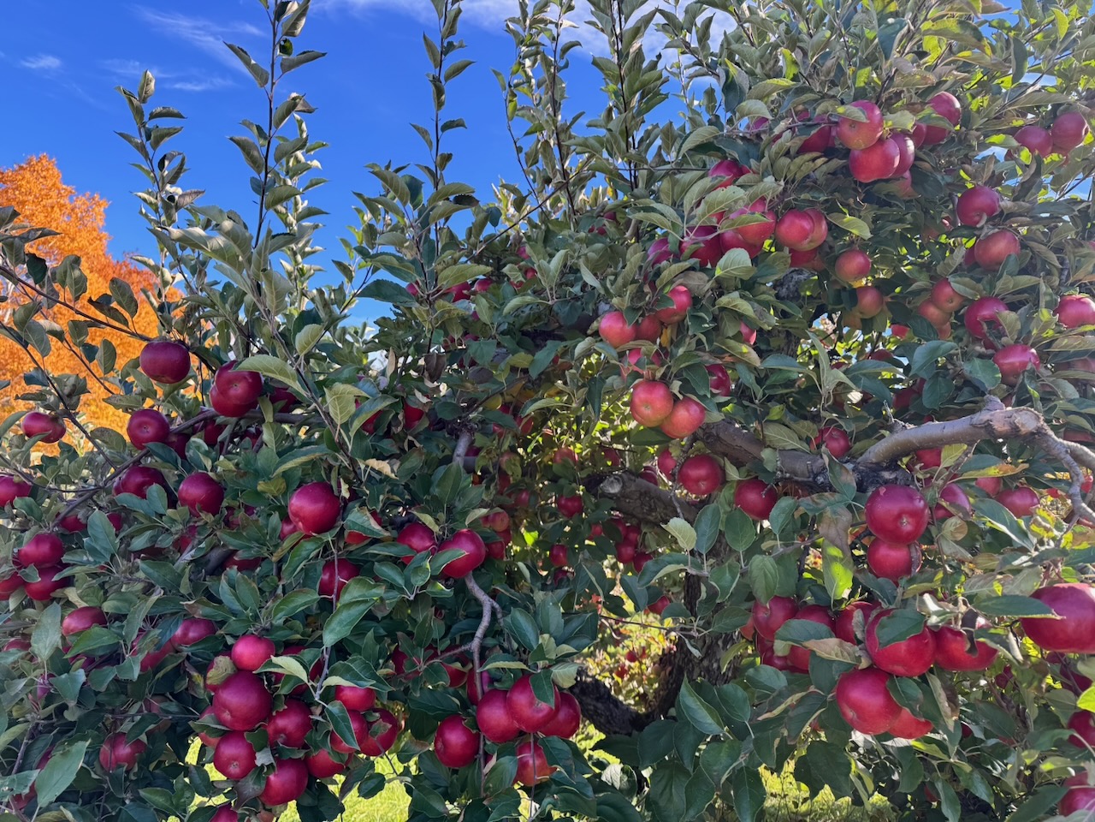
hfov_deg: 71.6
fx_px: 759
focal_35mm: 24
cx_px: 548
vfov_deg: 56.8
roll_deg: -7.7
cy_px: 411
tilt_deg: +8.2
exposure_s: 1/499
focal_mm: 6.76
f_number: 1.78
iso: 80
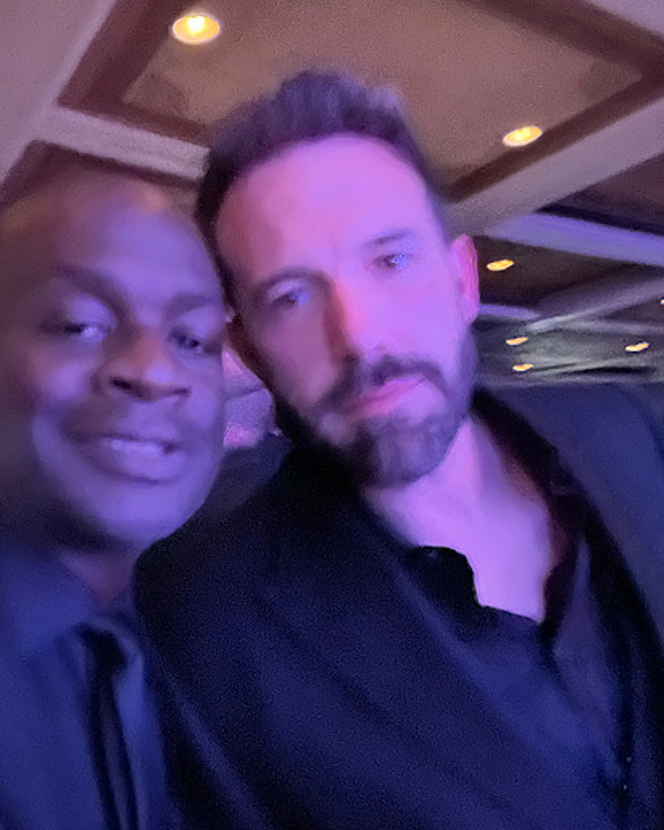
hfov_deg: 44.5
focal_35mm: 33
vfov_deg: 54.2
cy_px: 390
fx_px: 811
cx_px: 325
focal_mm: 2.71
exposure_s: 1/8
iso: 2000
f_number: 2.2
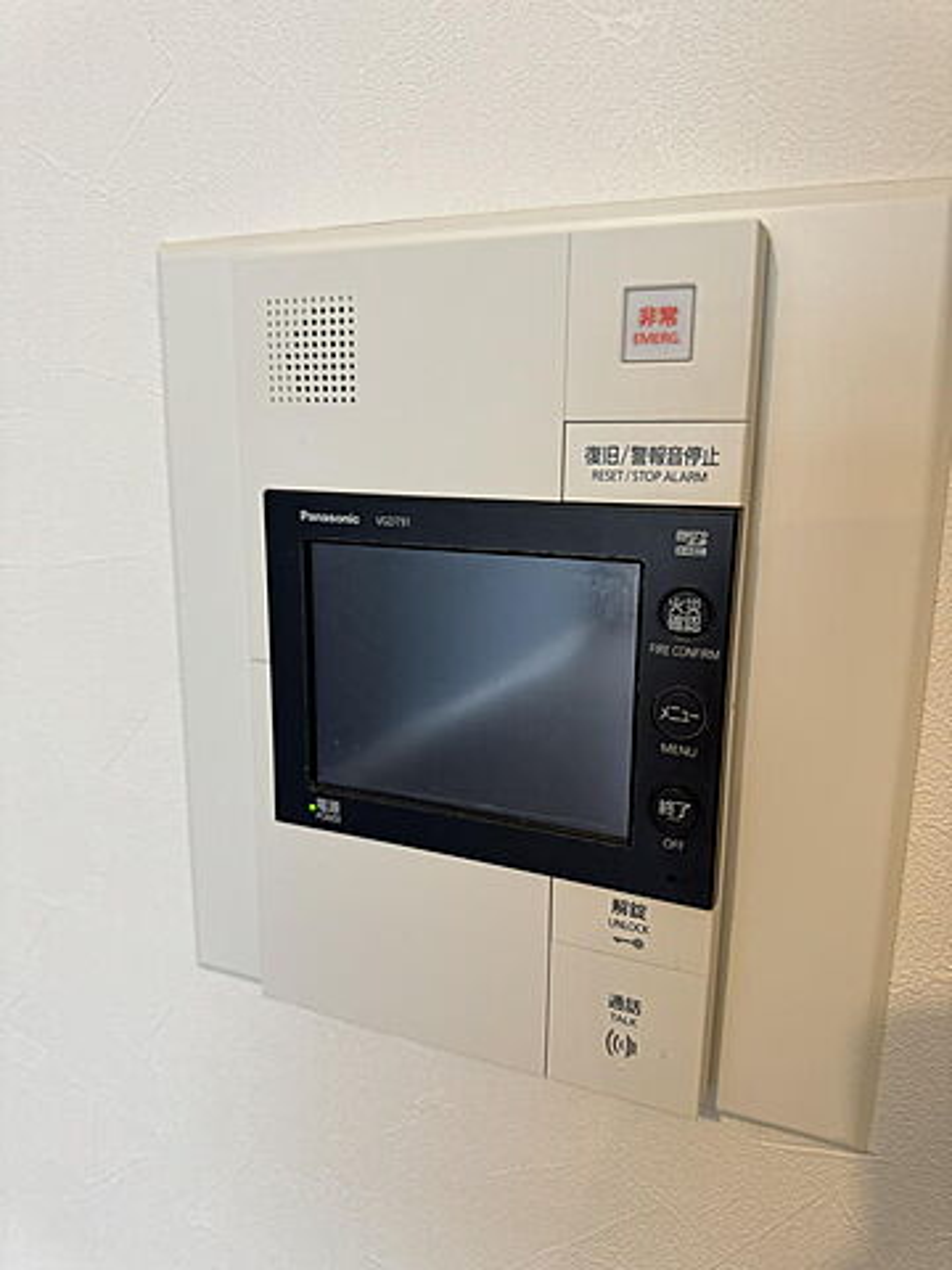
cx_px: 476
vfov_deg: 71.6
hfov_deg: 56.8
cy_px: 635
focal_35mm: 24
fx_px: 880
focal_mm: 6.76
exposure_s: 1/79
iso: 200
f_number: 1.78
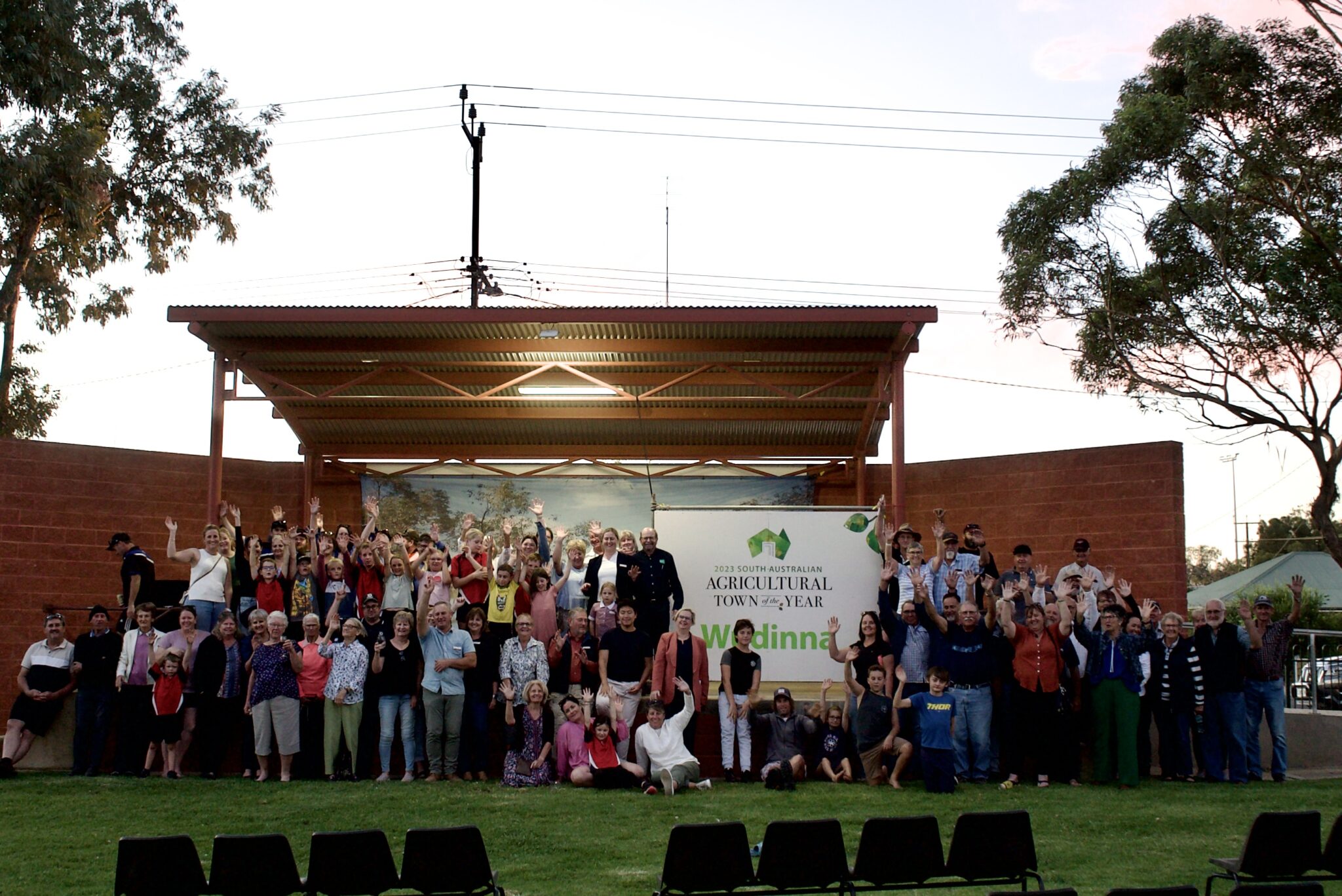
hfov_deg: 46.4
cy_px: 448
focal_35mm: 42
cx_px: 671
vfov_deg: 31.9
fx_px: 1566
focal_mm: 28
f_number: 3.5
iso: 640
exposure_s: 1/100
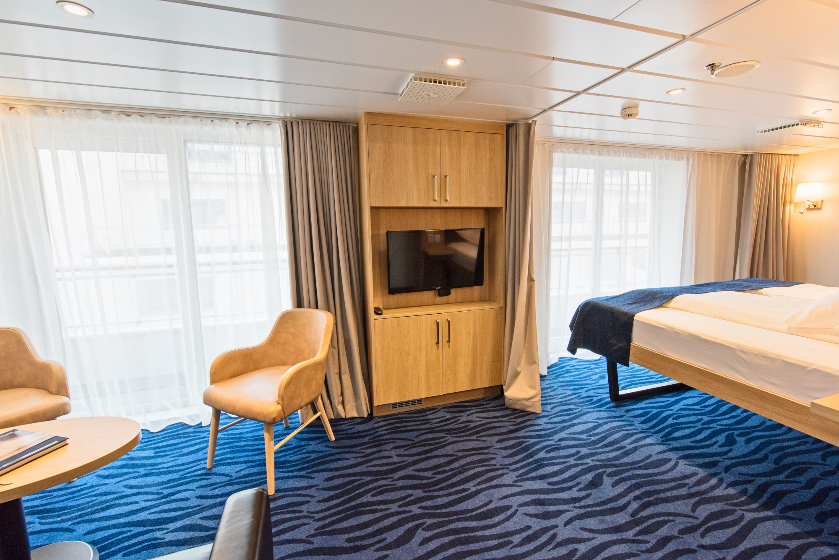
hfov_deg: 100.4
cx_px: 420
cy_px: 280
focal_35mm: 15
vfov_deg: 77.4
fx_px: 350
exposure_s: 1/15
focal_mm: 15
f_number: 6.3
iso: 500
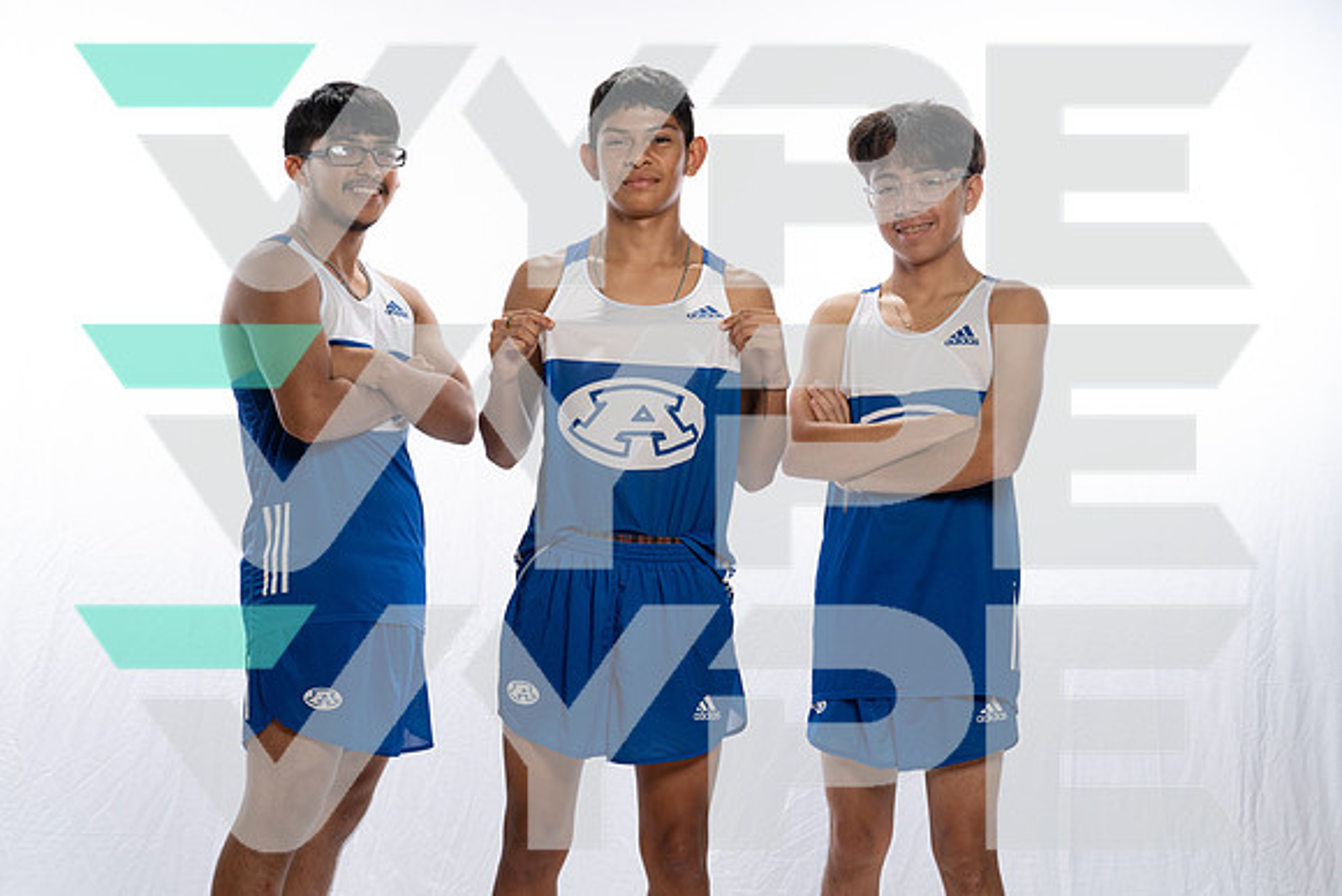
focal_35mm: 65
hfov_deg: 31.0
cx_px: 671
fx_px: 2424
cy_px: 448
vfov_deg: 20.9
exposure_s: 1/250
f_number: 11
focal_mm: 65
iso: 1250
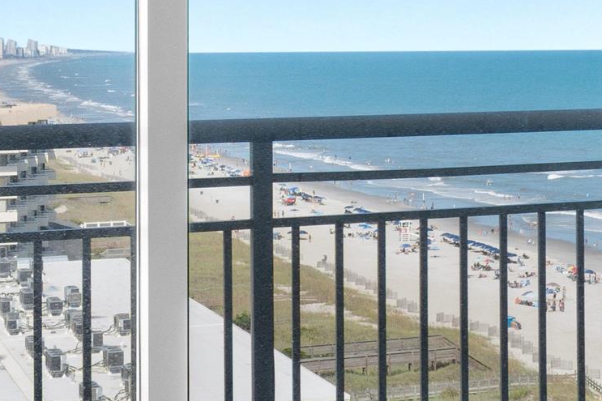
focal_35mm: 124
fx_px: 2073
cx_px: 1221
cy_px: 23
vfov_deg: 11.0
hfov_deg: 13.9
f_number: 5.6
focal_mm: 20
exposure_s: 1/30
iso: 100
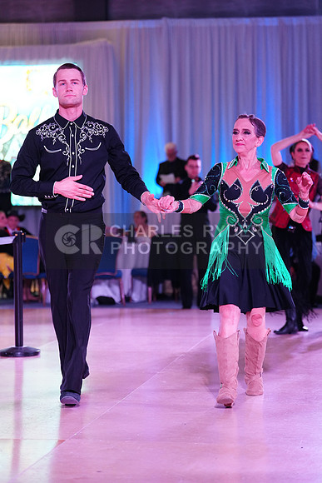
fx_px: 1126
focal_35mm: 84
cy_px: 242
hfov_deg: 16.3
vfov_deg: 24.2
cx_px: 161
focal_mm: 84
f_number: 2.8
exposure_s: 1/500
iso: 2500
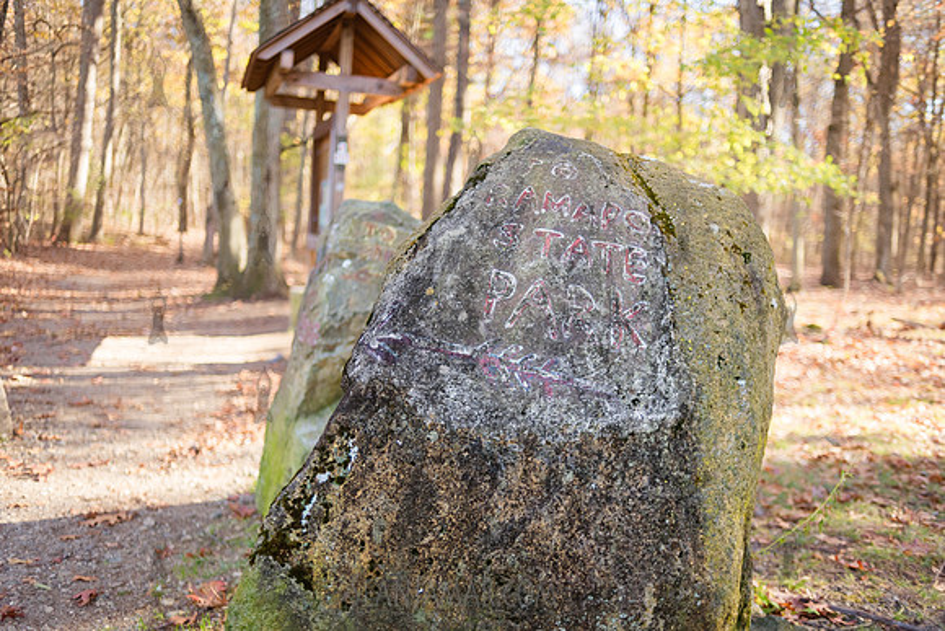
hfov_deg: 54.4
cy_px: 316
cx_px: 472
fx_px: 919
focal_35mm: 35
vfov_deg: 37.9
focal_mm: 35
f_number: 2.2
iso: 500
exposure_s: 1/320
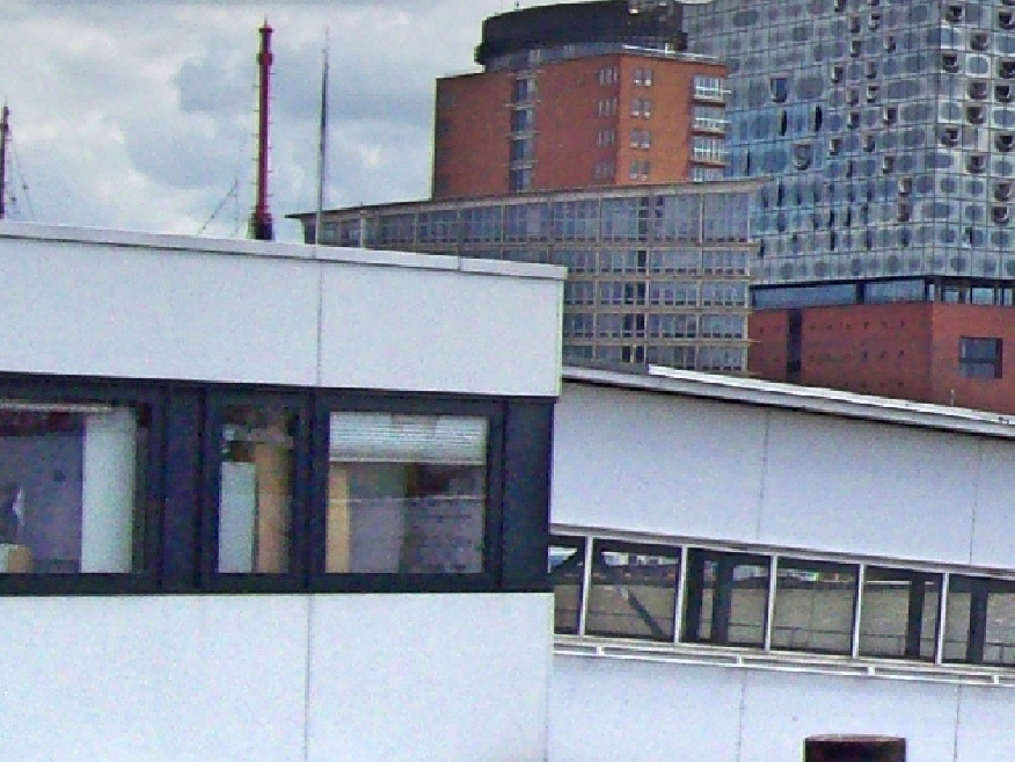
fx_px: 3431
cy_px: 241
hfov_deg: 15.5
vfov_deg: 12.6
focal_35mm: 117
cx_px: 1547
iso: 80
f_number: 4.8
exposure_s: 1/1117
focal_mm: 6
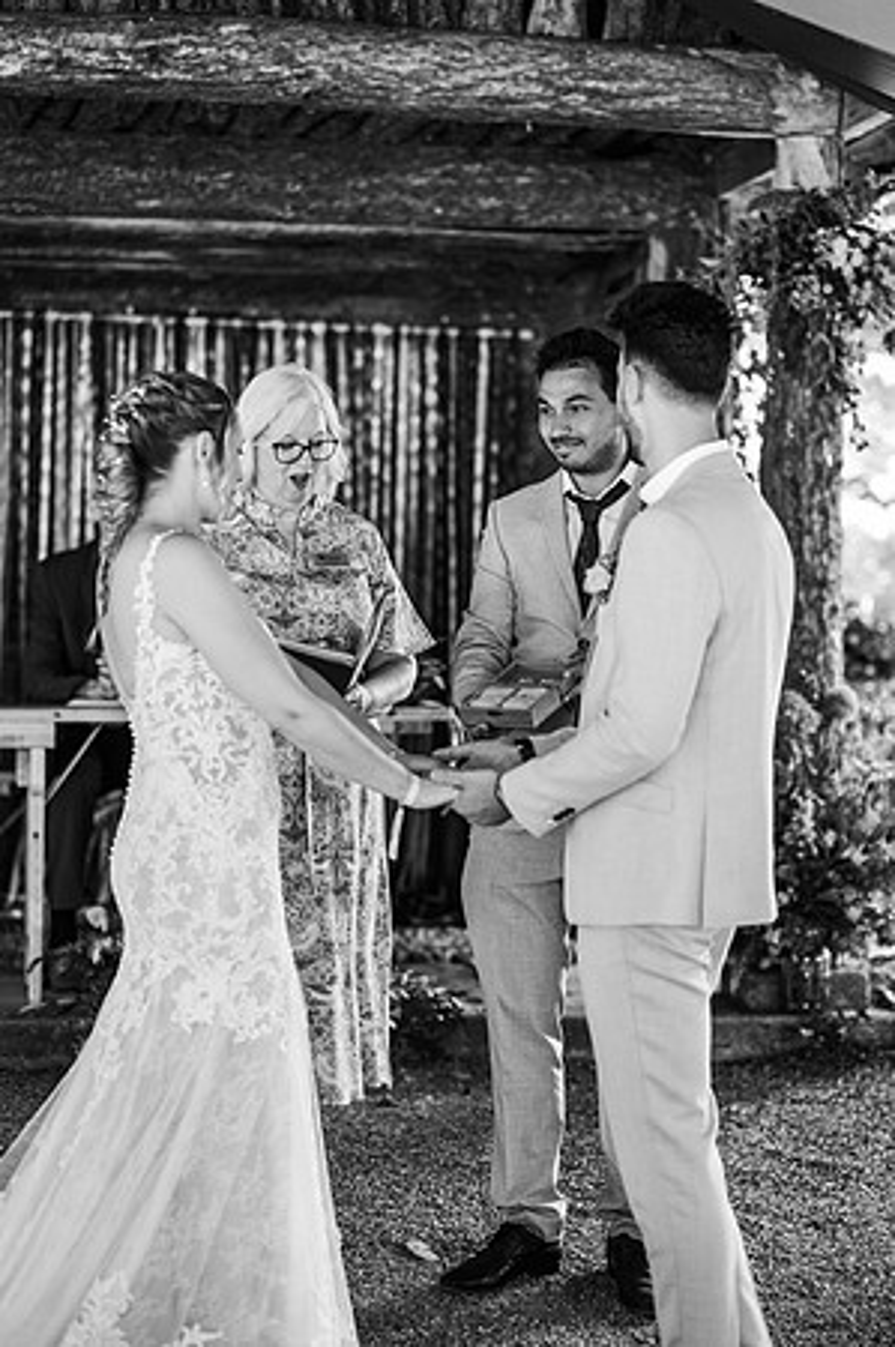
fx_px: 3177
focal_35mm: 85
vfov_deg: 23.9
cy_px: 674
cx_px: 448
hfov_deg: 16.0
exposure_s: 1/200
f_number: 2.2
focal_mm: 85
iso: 800
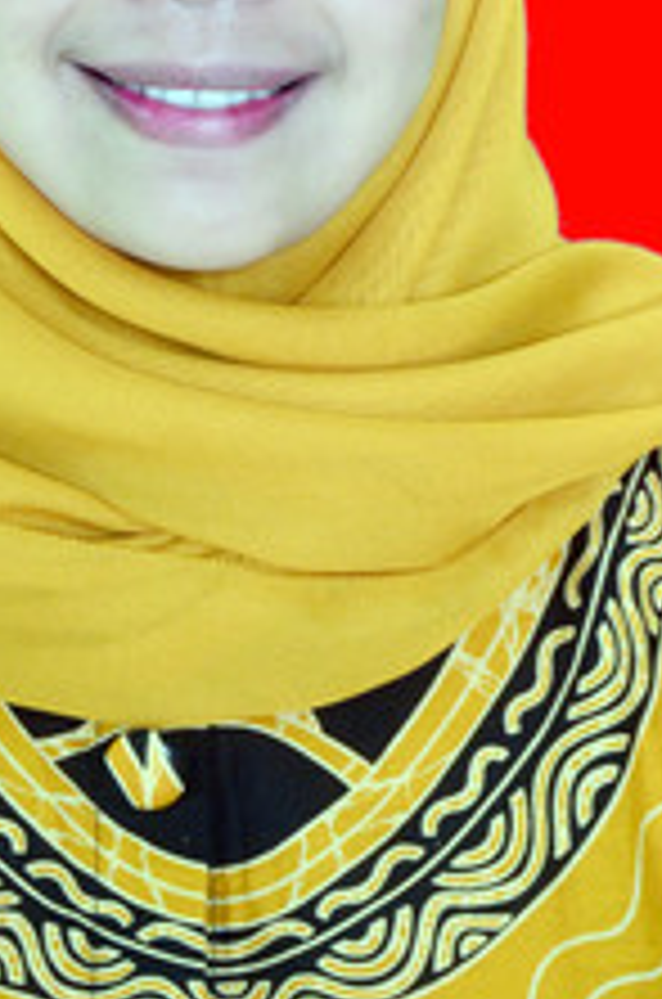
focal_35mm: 169
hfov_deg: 8.1
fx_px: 4683
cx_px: 227
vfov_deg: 12.1
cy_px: 184
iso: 800
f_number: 5.6
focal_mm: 50
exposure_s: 1/125
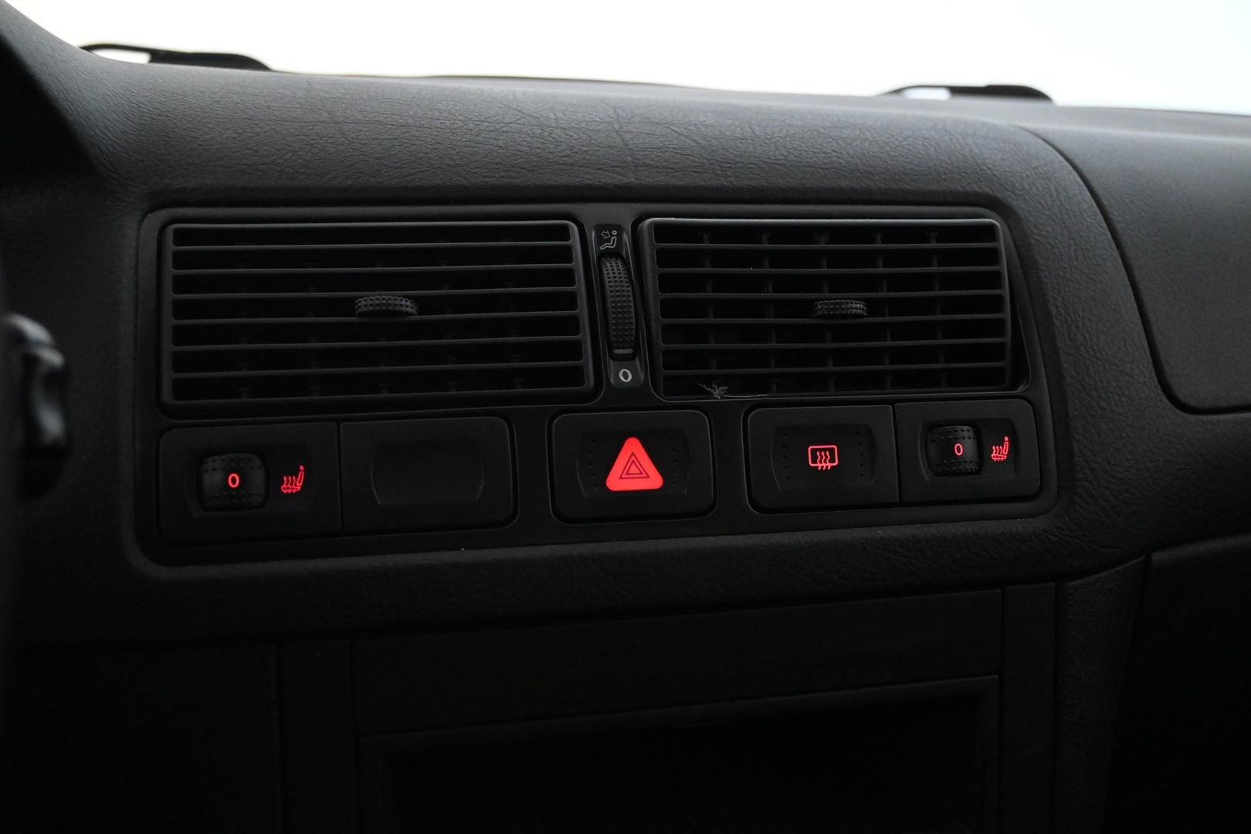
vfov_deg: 38.4
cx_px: 626
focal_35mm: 34
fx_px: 1199
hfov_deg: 55.1
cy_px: 417
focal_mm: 23
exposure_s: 1/40
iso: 4500
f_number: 4.2
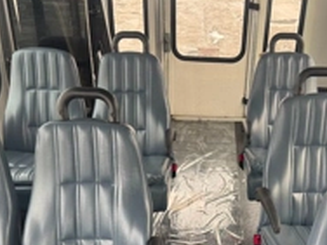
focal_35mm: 46
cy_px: 209
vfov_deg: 30.5
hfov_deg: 40.8
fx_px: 435
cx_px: 212
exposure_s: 1/82
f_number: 1.78
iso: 200
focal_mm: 6.76
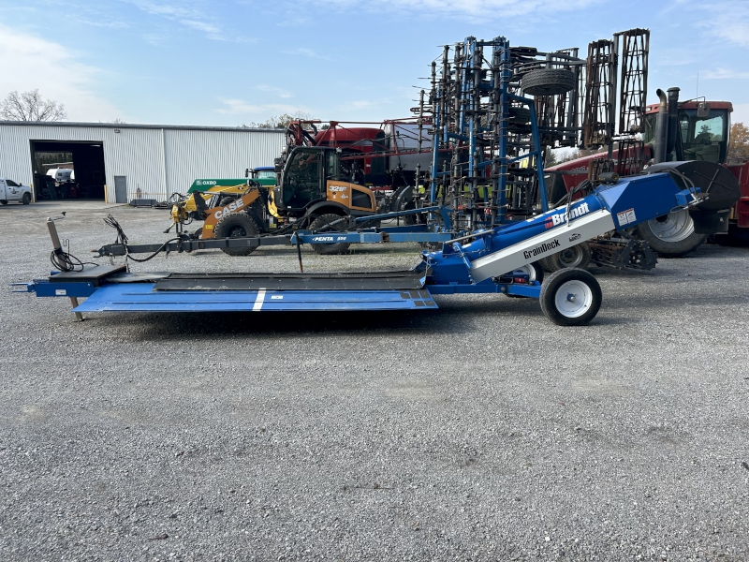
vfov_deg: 53.1
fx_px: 563
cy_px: 281
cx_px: 374
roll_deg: -0.3
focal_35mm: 26
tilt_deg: -9.9
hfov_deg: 67.3
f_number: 1.5
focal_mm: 5.7
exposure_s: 1/1645
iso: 50
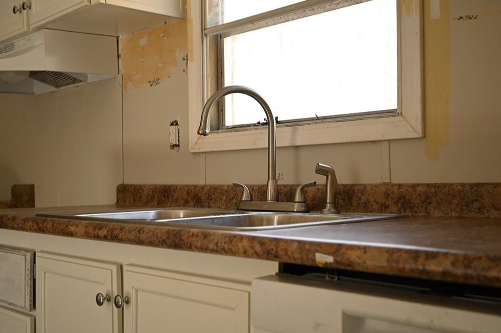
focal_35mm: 44
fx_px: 612
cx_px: 254
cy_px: 167
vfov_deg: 30.5
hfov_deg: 44.5
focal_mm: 43
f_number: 5.6
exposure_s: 1/200
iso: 1600
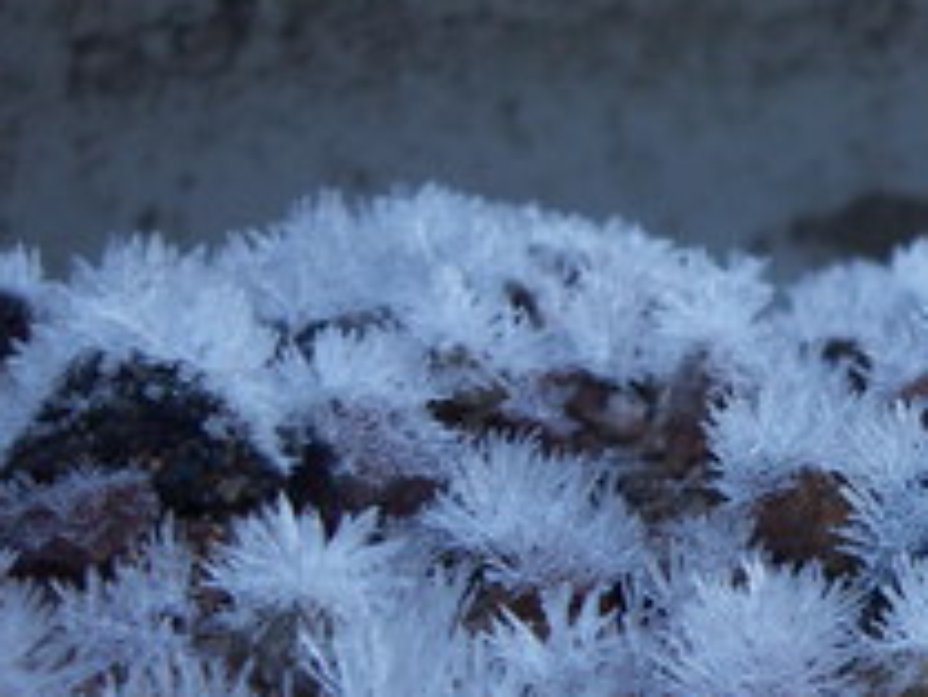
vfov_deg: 6.5
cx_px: 830
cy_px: 608
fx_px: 6089
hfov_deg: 8.7
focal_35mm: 227
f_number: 3.7
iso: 50
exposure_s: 1/100
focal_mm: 14.1
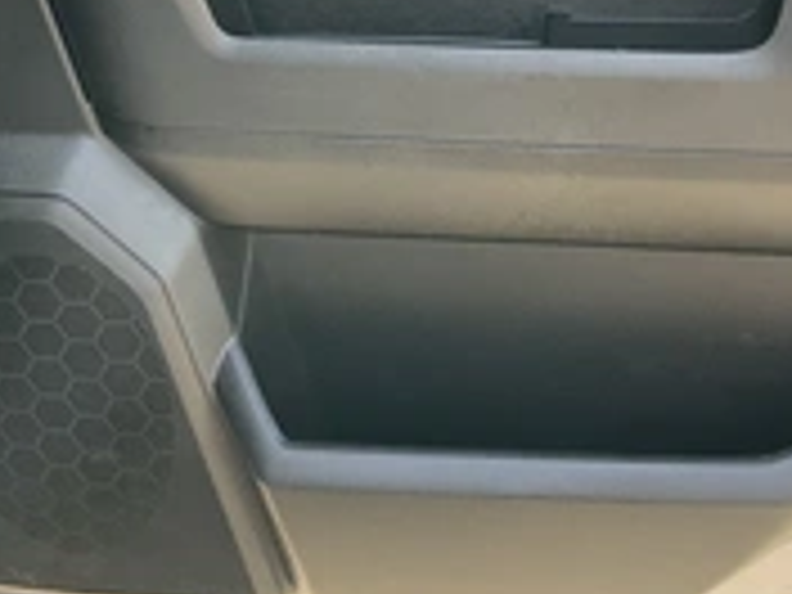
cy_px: 0
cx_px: 486
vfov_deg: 21.5
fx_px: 1510
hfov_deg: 29.3
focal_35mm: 66
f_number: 1.8
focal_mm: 3
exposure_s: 1/122
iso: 40
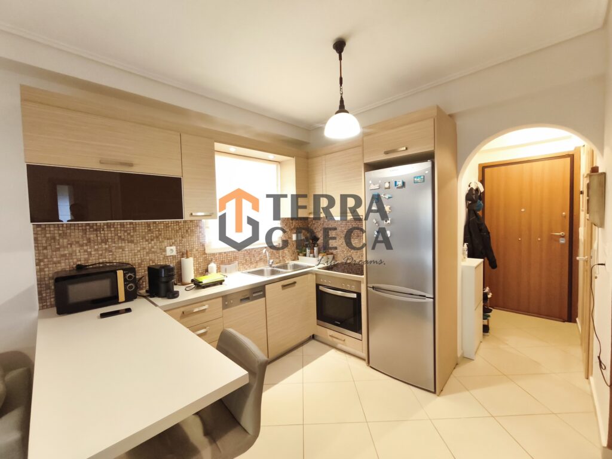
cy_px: 230
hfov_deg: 98.2
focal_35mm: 15
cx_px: 306
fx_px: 265
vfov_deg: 81.7
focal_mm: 1.91
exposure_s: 1/25
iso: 500
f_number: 2.2
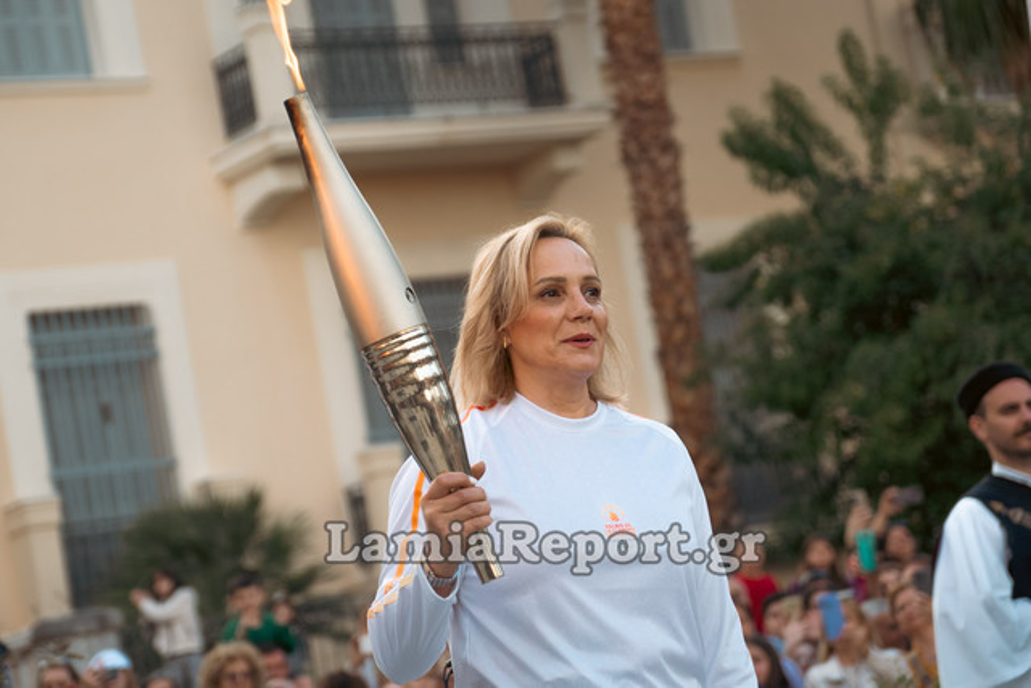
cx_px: 466
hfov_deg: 17.4
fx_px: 3360
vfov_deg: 11.7
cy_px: 296
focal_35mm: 117
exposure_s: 1/640
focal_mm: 69
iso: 320
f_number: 2.8
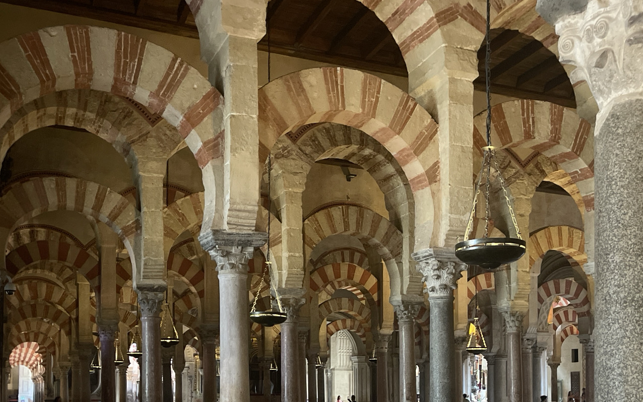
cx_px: 360
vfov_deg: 29.4
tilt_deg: +2.1
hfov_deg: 47.1
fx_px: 736
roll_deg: +0.6
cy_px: 356
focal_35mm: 42
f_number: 1.6
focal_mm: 5.1
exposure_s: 1/30
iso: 800
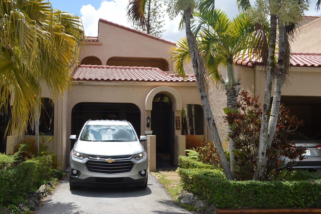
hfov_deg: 54.0
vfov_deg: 37.8
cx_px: 126
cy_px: 99
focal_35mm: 35
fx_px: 312
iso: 100
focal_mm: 18
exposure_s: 1/200
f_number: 8
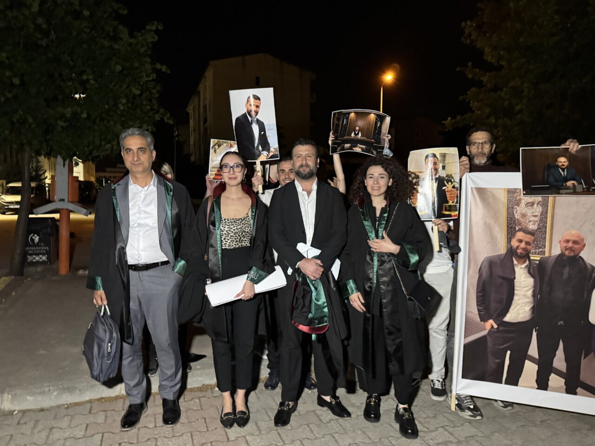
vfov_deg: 56.8
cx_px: 298
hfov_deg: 71.6
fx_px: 413
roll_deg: +0.6
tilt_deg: -3.0
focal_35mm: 24
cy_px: 223
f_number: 1.78
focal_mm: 6.76
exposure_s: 1/33
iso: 800
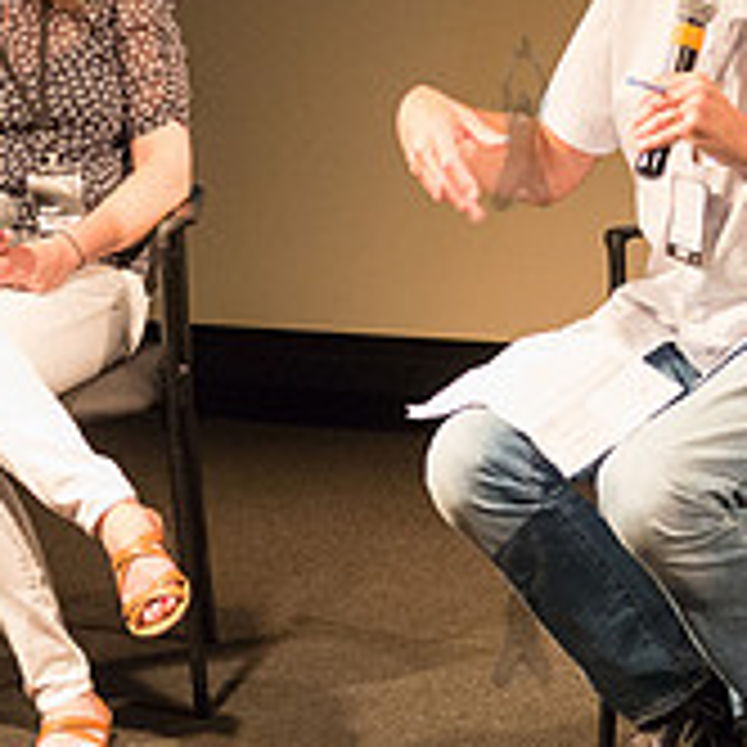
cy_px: 55
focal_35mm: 154
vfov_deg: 11.3
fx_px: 3760
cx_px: 297
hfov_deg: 11.3
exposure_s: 1/200
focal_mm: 44
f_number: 2.8
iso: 4000
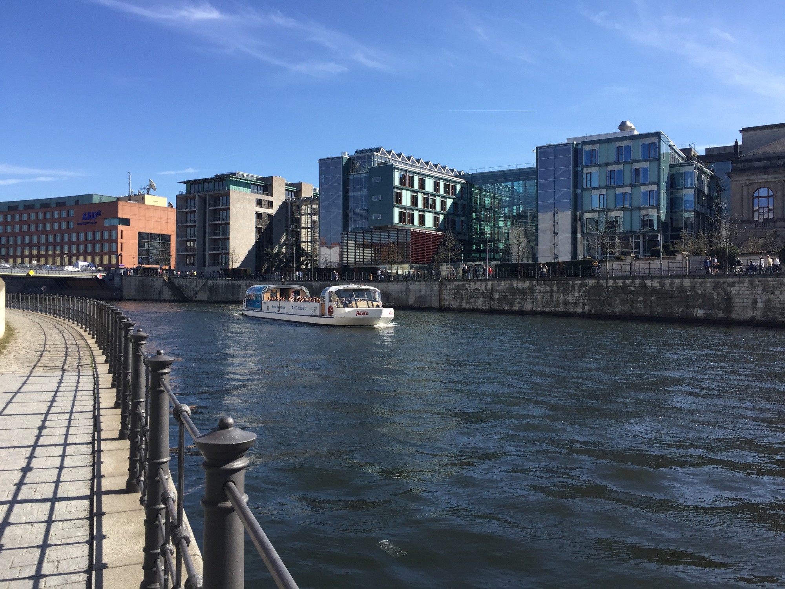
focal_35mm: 29
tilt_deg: +1.0
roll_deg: -1.6
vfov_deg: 48.2
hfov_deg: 61.7
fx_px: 658
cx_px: 392
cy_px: 294
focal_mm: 4.15
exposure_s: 1/1199
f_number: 2.2
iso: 32
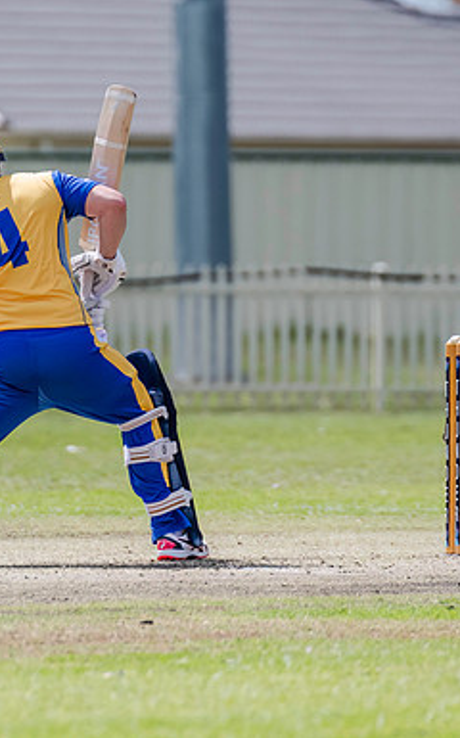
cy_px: 343
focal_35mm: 1007
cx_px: -64
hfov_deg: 1.3
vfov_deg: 2.1
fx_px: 20237
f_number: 6.3
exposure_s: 1/2500
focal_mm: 550
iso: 800
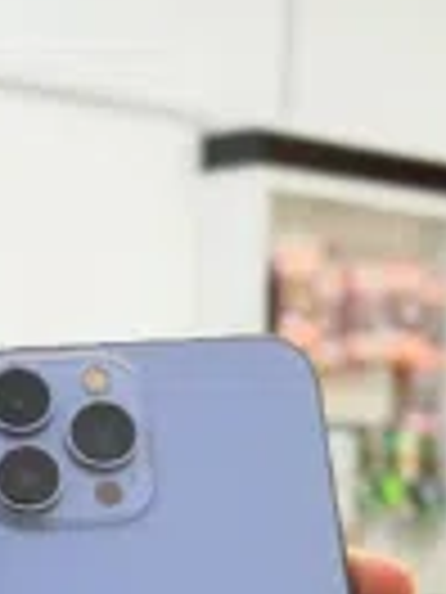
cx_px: 122
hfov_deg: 10.1
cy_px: 792
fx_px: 2508
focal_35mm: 146
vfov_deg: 13.0
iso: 64
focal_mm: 6.76
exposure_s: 1/244
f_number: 1.78
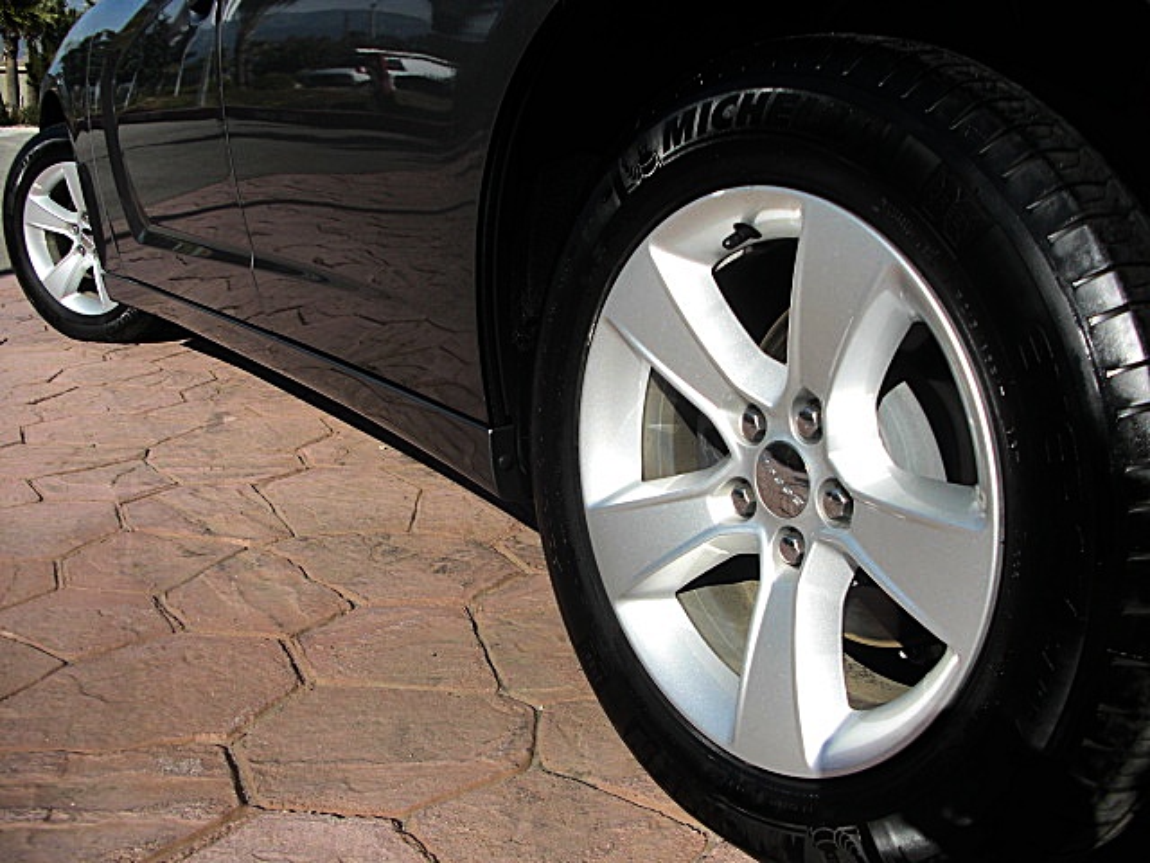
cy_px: 432
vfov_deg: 39.7
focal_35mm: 36
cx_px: 575
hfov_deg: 51.4
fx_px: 1196
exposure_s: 1/160
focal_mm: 6.3
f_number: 7.9
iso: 50
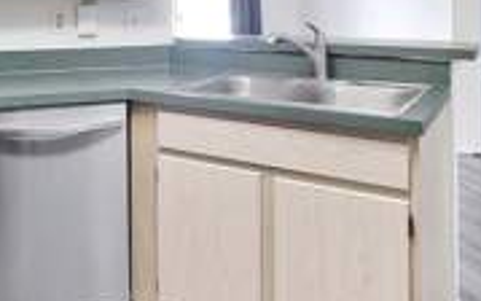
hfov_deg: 52.6
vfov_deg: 32.5
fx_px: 485
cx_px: 207
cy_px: 22
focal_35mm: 37
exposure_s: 1/60
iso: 200
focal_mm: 2.2
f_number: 2.2
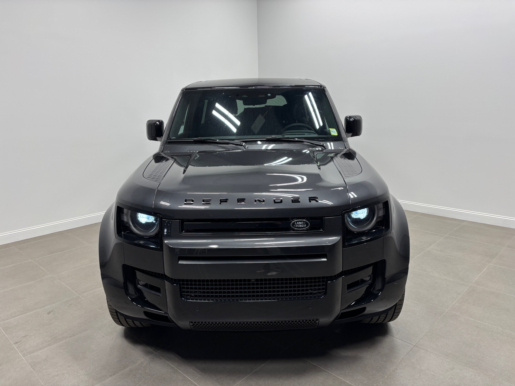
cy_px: 193
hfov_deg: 67.3
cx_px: 258
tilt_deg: -12.2
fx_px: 387
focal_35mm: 26
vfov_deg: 53.1
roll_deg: +1.3
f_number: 1.6
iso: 32
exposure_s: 1/138
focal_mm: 5.96
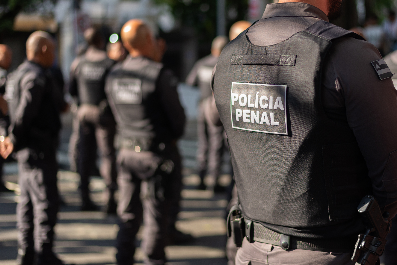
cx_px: 198
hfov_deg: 39.6
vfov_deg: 27.0
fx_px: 552
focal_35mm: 50
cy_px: 132
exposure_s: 1/2500
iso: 400
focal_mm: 50
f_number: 2
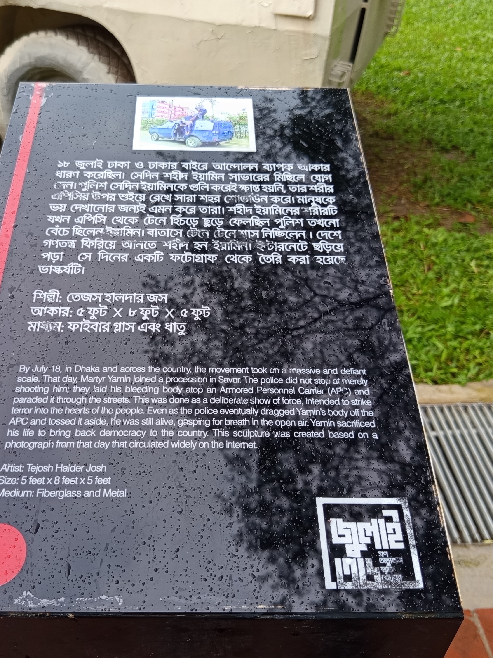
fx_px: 627
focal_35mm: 33
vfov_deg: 55.4
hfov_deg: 42.8
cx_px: 203
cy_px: 328
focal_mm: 5.24
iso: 53
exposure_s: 1/121
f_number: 1.7
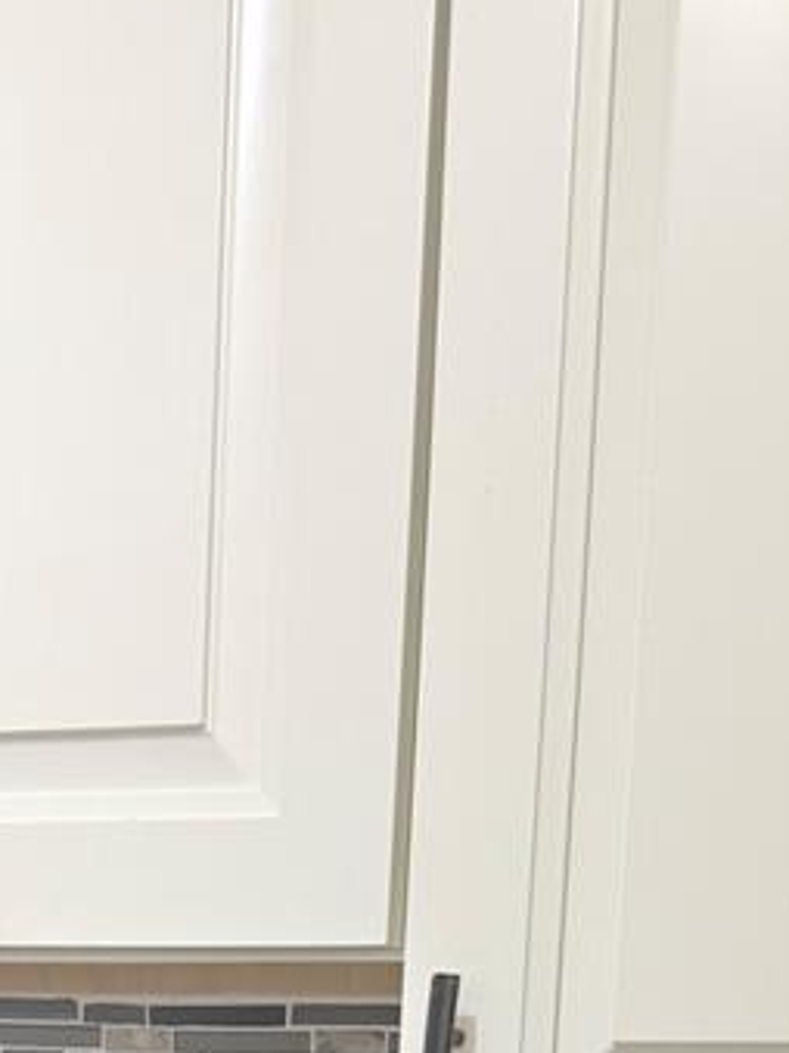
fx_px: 2585
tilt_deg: -10.9
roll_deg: -2.8
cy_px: 1538
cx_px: 193
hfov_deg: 17.3
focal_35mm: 85
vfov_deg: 20.1
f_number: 1.78
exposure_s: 1/60
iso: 125
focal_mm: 6.76
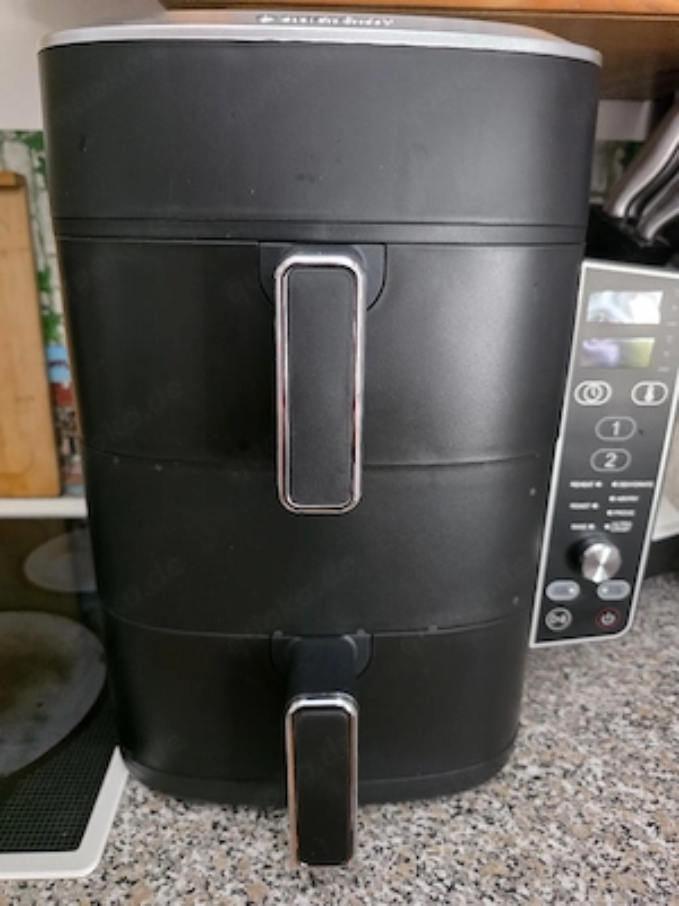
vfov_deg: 73.9
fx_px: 602
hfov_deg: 58.9
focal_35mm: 23
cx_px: 340
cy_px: 453
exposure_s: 1/50.3
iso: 1600
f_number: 1.7
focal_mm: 6.3
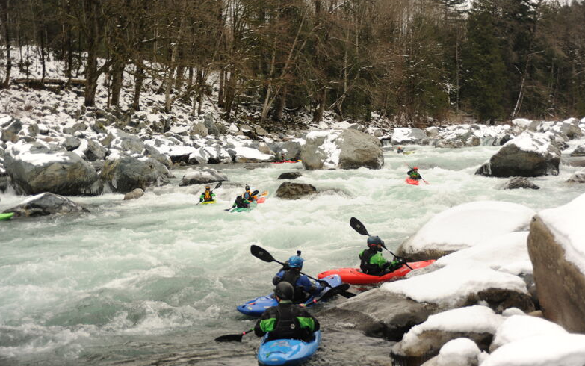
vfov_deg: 24.9
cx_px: 294
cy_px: 182
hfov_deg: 38.9
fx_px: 829
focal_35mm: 52
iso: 200
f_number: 4
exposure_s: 1/500
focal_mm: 50
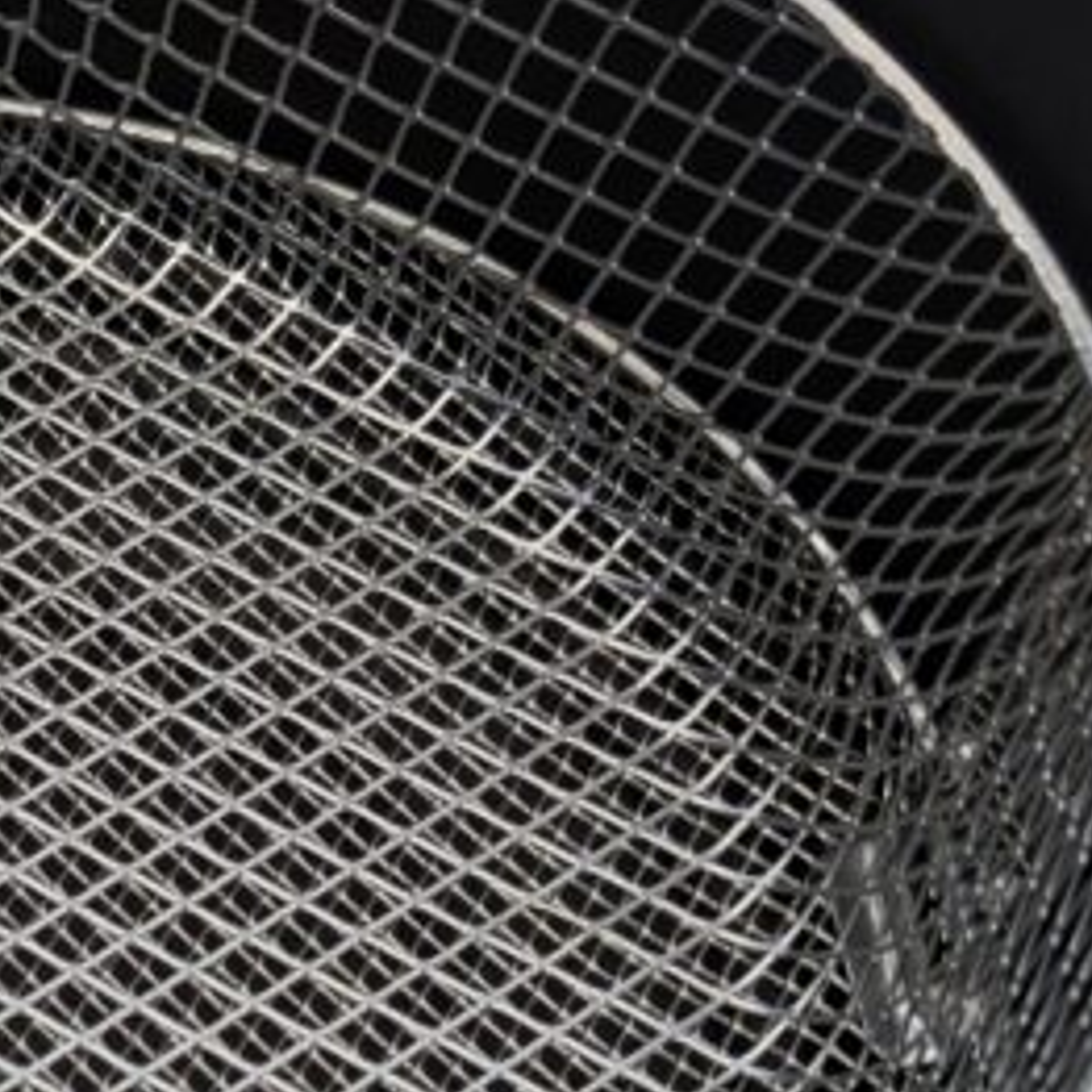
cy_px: 1002
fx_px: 2962
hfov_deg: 19.9
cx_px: -138
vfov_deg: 20.4
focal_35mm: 83
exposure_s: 1/136
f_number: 1.68
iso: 1066
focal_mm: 6.9
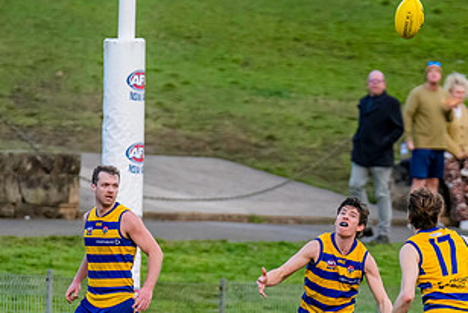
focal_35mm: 709
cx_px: 271
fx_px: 9225
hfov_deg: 2.9
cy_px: 318
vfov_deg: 1.9
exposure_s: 1/1600
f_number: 4
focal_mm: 290
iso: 2200
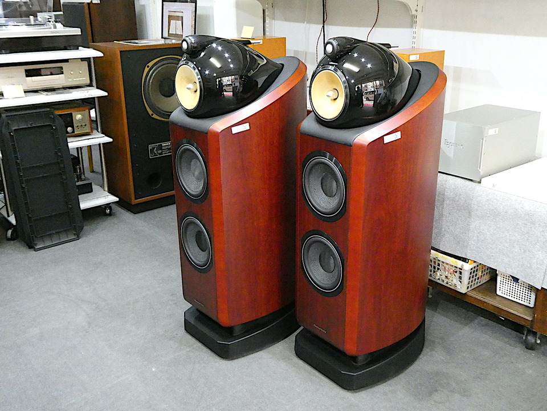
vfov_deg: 40.7
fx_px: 553
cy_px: 206
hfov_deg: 52.6
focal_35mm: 35
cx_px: 274
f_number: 3.7
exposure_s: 1/50
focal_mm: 6.3
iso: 1600
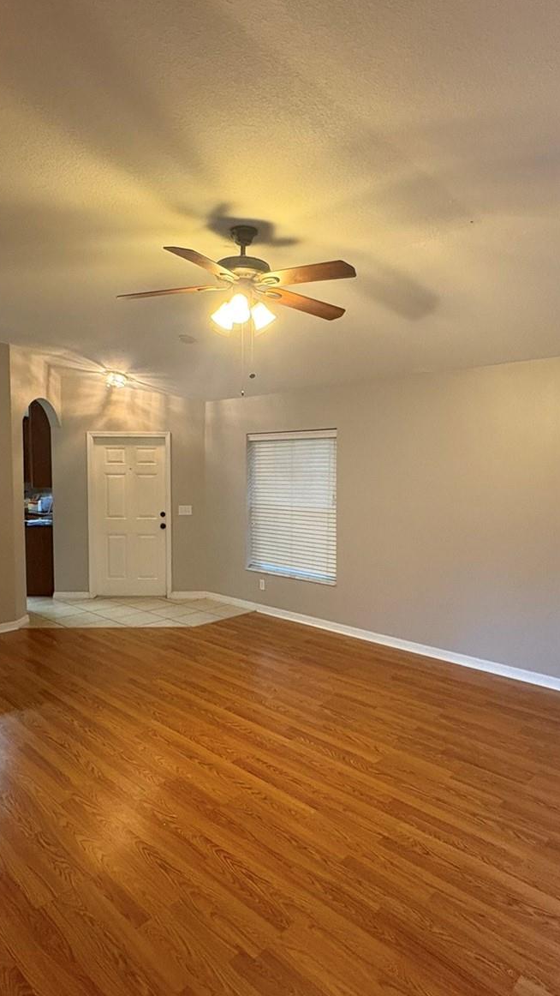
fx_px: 554
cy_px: 495
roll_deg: -0.4
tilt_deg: -0.8
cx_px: 289
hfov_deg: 53.6
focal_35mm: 21
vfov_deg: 83.8
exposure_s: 1/60
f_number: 2.2
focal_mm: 2.22
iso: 500
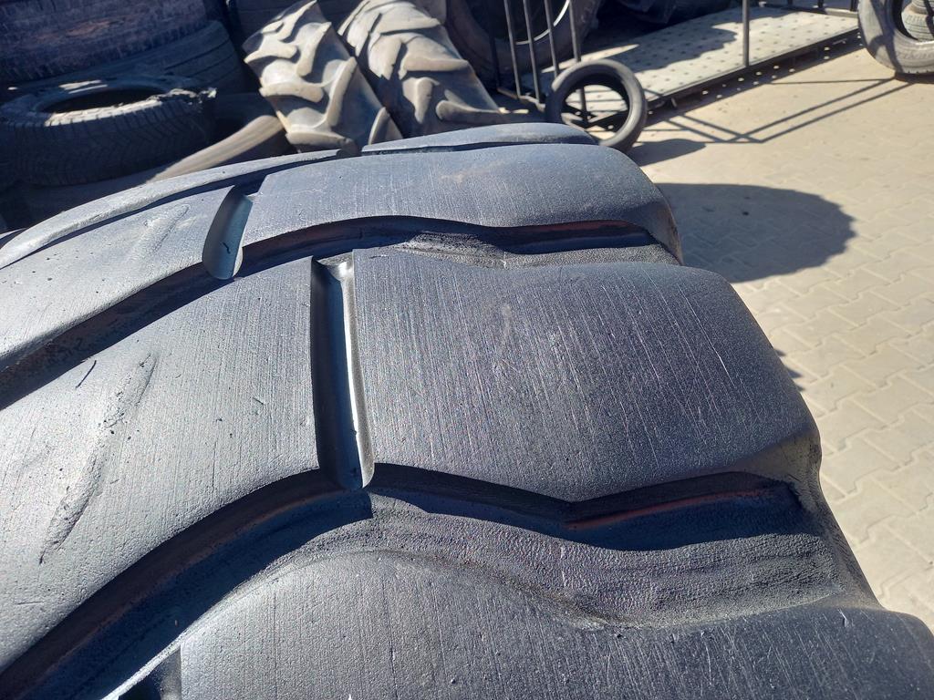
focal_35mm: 25
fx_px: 675
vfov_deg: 54.9
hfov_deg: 69.4
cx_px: 467
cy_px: 350
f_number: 1.8
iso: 50
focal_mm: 4.65
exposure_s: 1/358
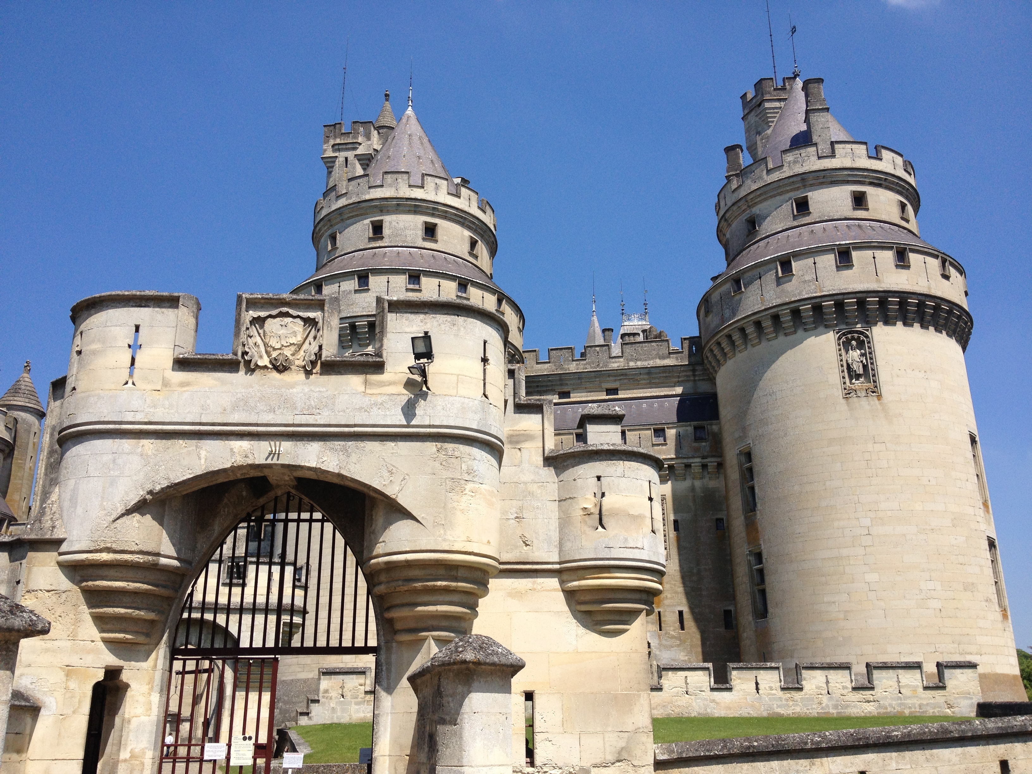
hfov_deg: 52.6
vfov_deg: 40.7
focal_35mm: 35
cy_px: 387
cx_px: 516
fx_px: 1043
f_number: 2.4
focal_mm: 4.28
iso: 50
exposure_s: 1/2045
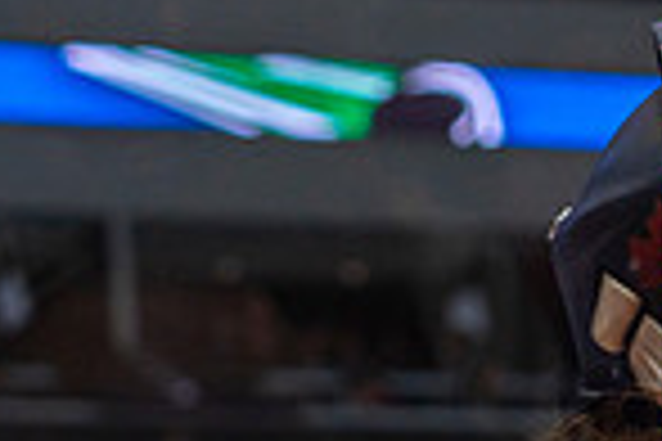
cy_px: 709
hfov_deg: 7.3
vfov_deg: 4.9
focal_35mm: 276
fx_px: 5075
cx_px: 1135
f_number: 5
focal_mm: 70
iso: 1600
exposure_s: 1/640
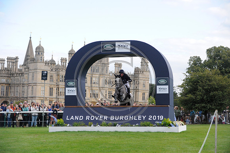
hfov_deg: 20.8
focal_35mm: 98
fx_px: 626
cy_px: 76
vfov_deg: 13.9
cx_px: 115
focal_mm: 98
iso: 1600
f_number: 4.5
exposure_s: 1/3200
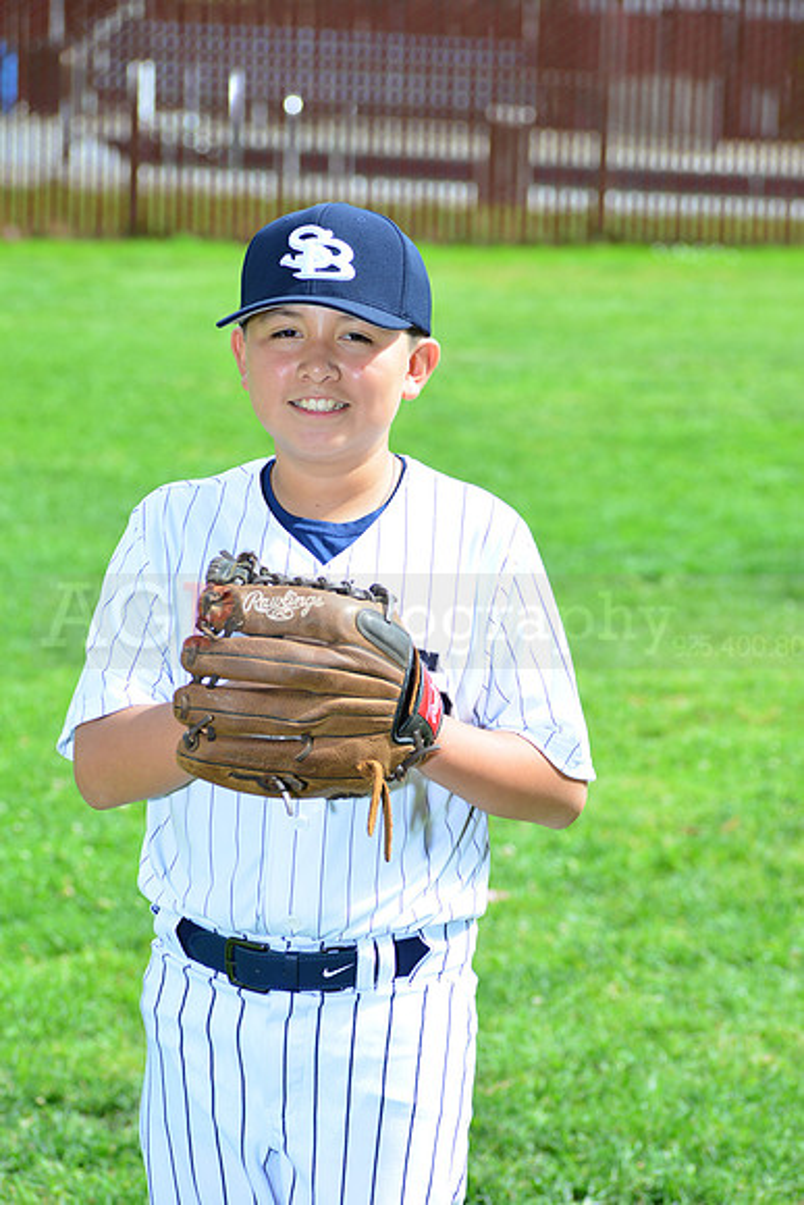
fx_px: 4185
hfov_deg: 11.0
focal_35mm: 125
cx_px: 402
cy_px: 602
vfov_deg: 16.4
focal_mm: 125
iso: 200
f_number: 8
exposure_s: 1/200
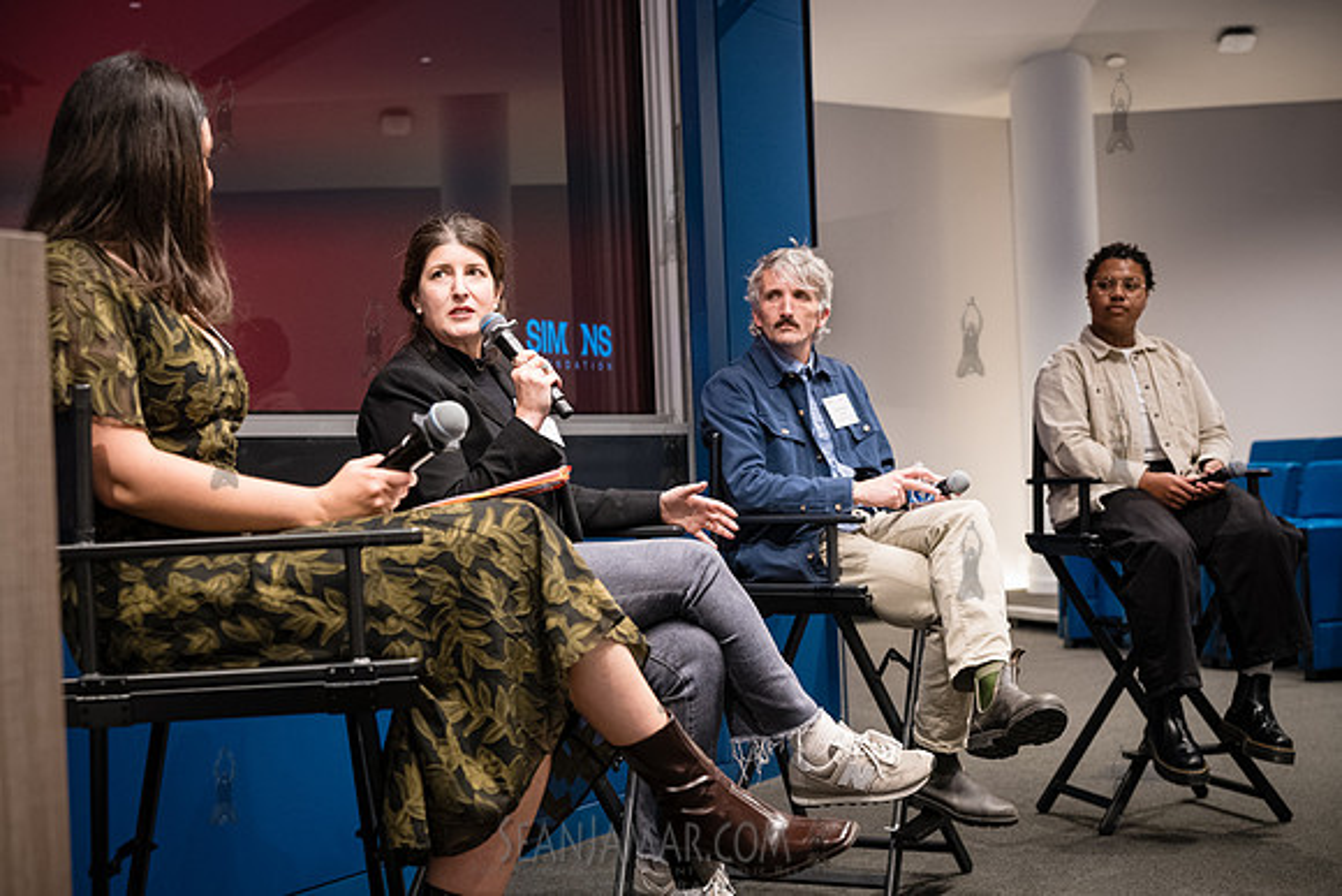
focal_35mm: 55
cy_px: 448
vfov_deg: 24.6
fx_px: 2051
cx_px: 671
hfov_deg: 36.2
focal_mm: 55
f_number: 4
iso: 5000
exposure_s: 1/250
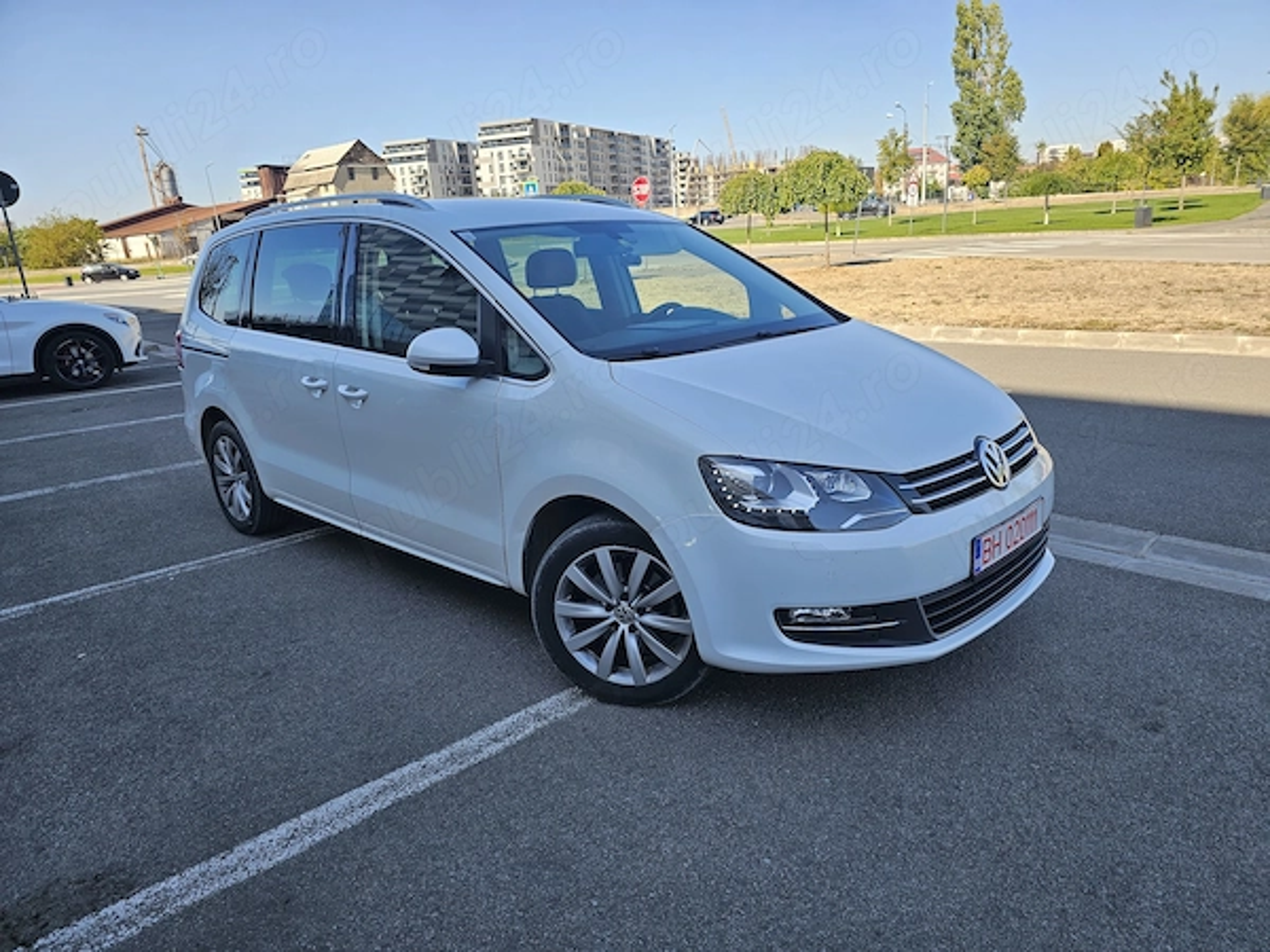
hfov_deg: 73.9
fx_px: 844
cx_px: 635
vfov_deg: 58.9
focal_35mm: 23
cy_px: 476
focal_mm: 6.3
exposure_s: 1/310
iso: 10
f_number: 1.7
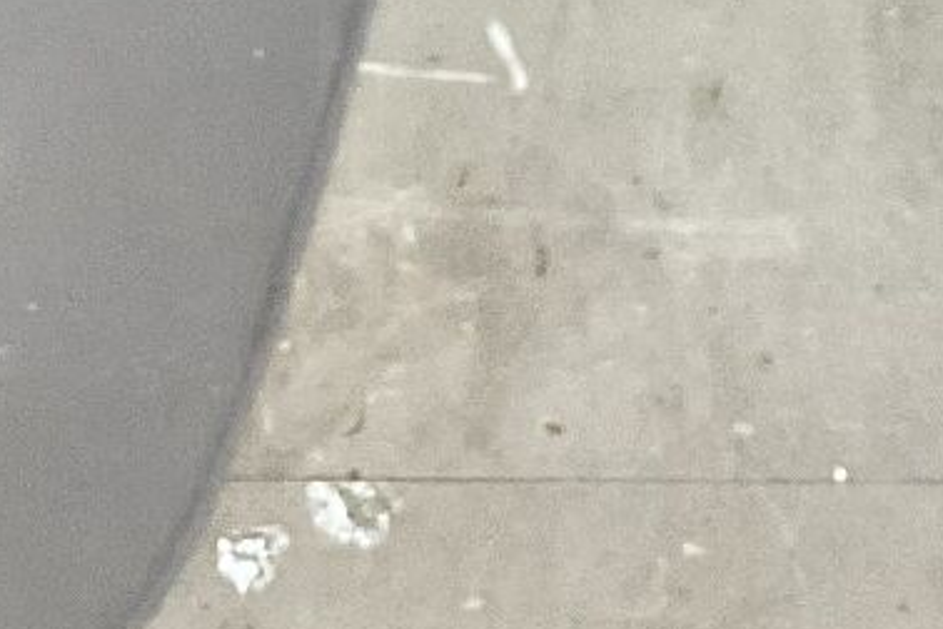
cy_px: -1272
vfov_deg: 7.8
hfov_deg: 13.3
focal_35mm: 153
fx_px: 4007
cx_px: 166
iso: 80
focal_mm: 3
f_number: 1.8
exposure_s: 1/50
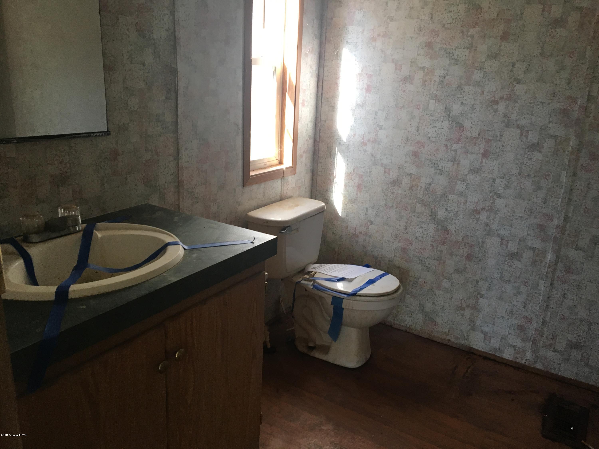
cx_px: 300
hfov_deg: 61.7
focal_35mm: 29
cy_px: 224
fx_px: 502
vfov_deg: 48.2
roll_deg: -1.9
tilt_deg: -16.0
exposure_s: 1/30
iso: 40
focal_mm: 4.15
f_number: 2.2
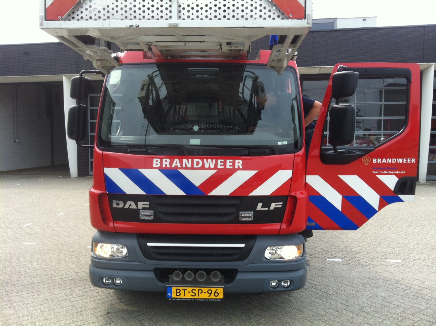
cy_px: 163
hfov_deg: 52.7
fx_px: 440
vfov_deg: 40.6
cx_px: 218
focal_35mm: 35
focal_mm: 3.85
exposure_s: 1/408
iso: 80
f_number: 2.8
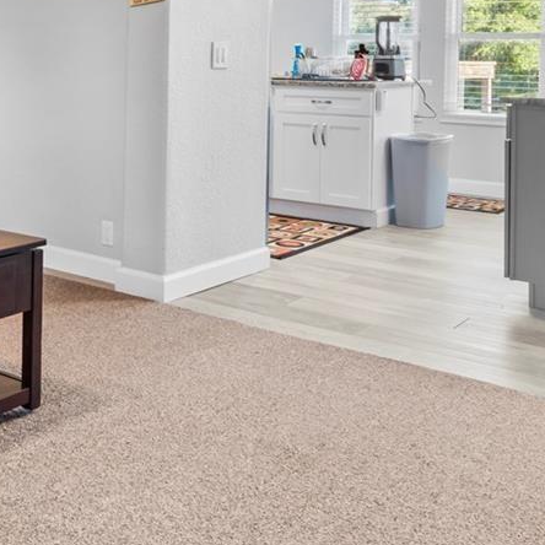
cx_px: 64
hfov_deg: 33.1
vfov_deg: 33.1
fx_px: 873
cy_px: 68
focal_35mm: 49
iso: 1000
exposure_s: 1/1.67
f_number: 10
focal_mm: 16
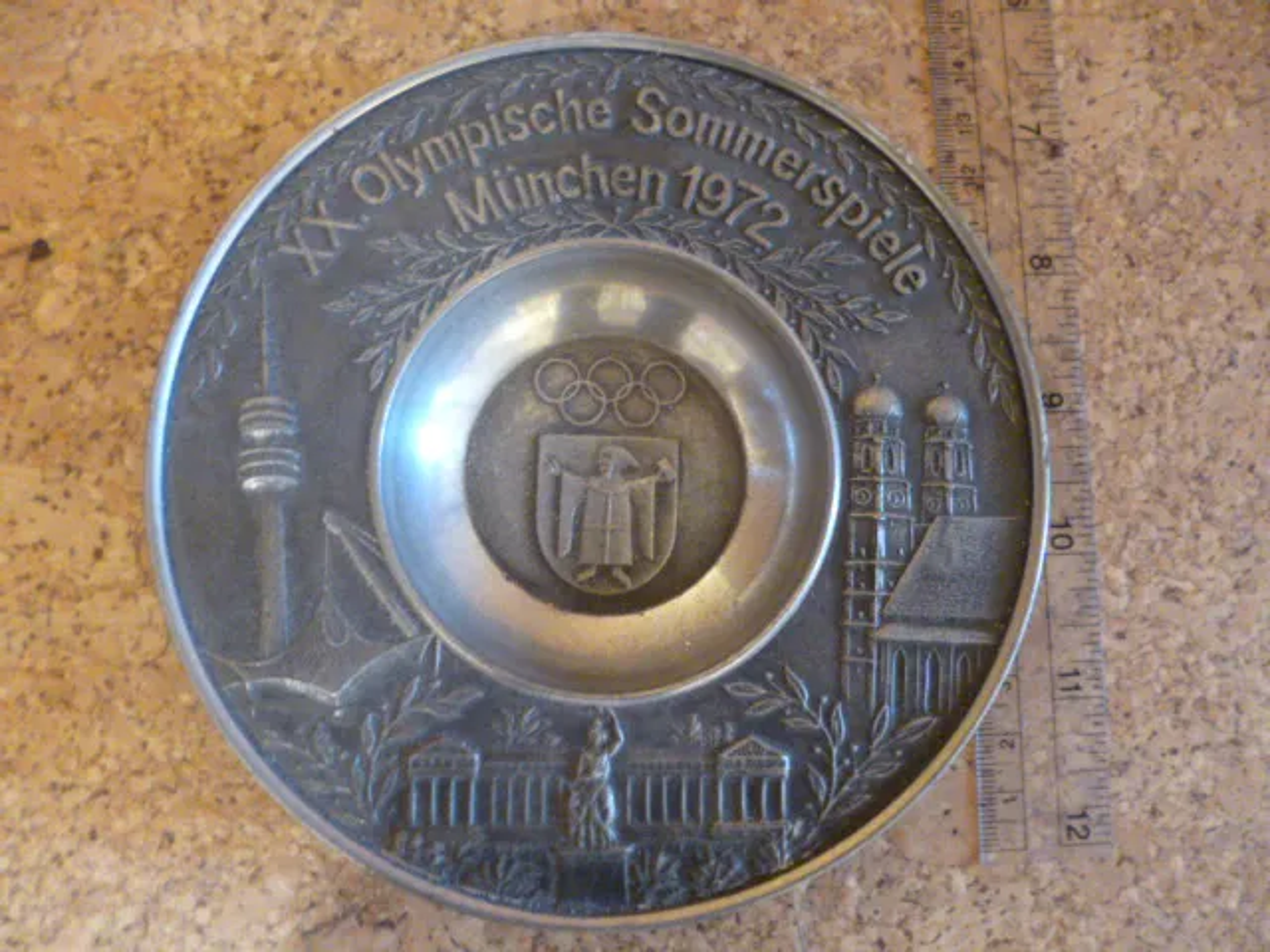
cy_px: 476
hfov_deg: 71.6
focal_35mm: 24
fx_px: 881
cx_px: 635
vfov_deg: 56.8
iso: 800
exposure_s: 1/13
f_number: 2.5
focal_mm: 4.3
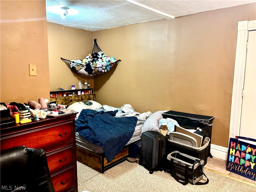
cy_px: 96
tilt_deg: -8.0
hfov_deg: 67.3
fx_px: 192
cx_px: 128
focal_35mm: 26
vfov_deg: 53.1
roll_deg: -0.9
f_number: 1.6
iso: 640
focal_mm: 5.96
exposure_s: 1/30
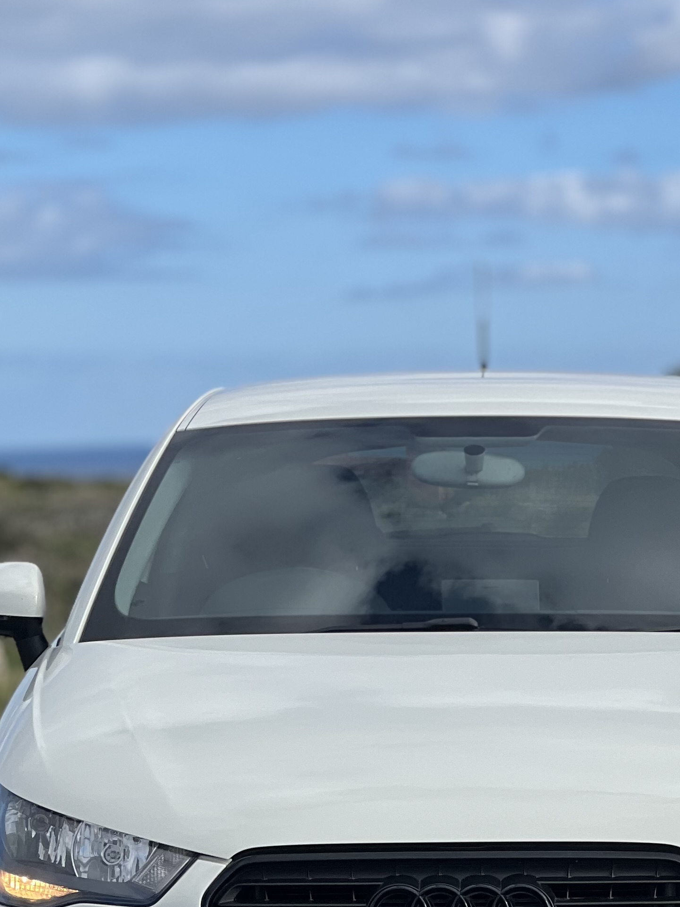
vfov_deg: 12.2
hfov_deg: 9.2
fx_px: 4243
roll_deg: +0.8
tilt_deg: -3.1
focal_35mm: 162
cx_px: 442
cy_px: 713
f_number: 2.8
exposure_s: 1/827
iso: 32
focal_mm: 9
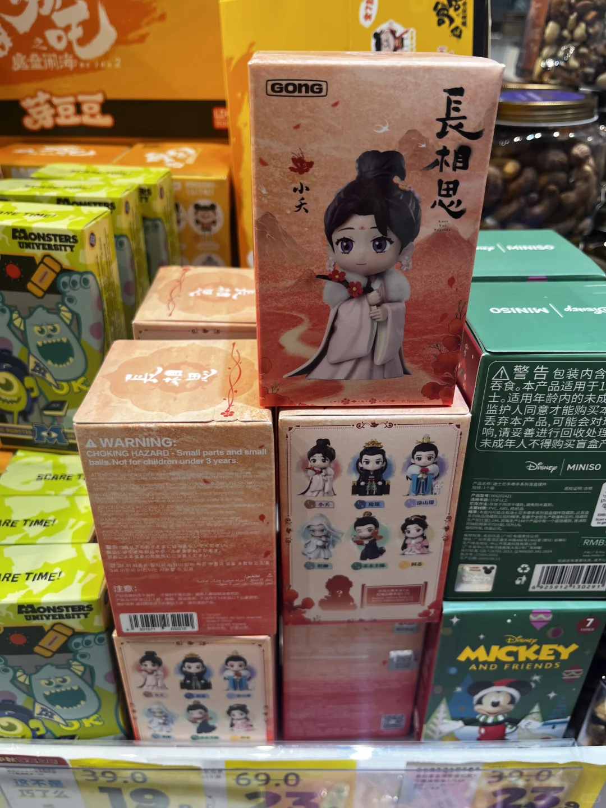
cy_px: 404
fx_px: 607
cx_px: 303
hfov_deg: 53.1
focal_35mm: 26
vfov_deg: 67.3
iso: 40
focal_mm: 5.1
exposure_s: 1/168
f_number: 1.6
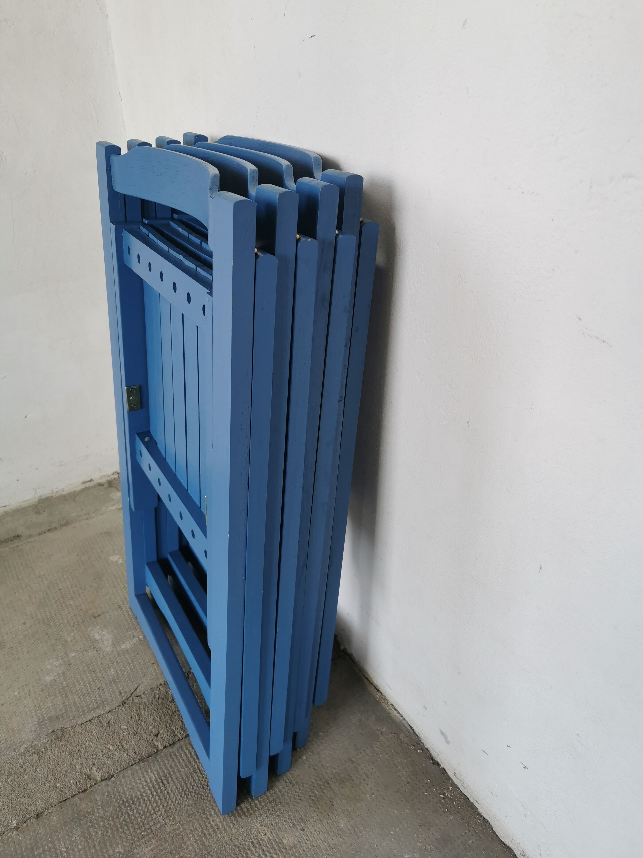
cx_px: 322
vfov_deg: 65.3
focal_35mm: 27
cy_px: 429
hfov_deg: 51.4
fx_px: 669
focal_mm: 5.56
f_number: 1.6
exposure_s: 1/100
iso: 64
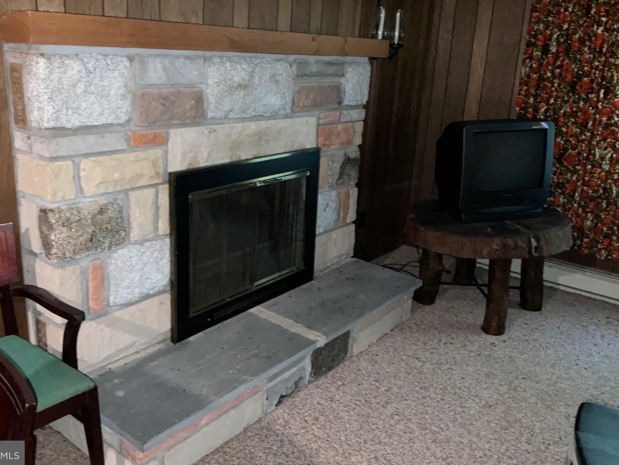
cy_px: 211
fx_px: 572
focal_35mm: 32
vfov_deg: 44.1
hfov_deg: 56.7
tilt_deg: -16.0
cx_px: 283
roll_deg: -2.3
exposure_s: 1/16
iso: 160
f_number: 1.8
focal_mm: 3
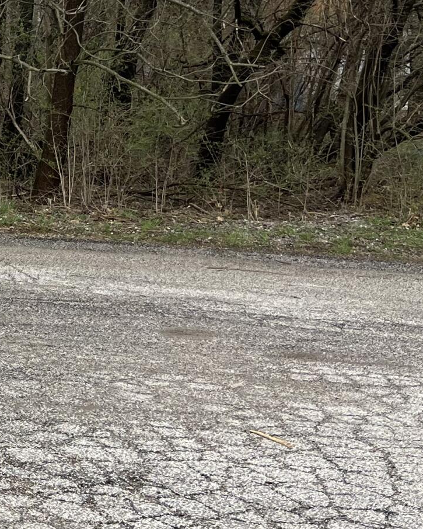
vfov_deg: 22.1
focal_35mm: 84
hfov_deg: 14.9
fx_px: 1314
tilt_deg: -0.2
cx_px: -421
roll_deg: +0.6
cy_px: 40
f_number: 1.6
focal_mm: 5.1
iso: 50
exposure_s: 1/1647
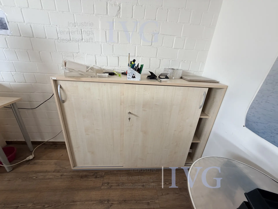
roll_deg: -4.5
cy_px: 104
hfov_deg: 102.1
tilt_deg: -23.2
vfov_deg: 85.7
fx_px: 112
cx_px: 139
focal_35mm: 14
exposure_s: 1/121
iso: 160
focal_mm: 2.22
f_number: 2.2
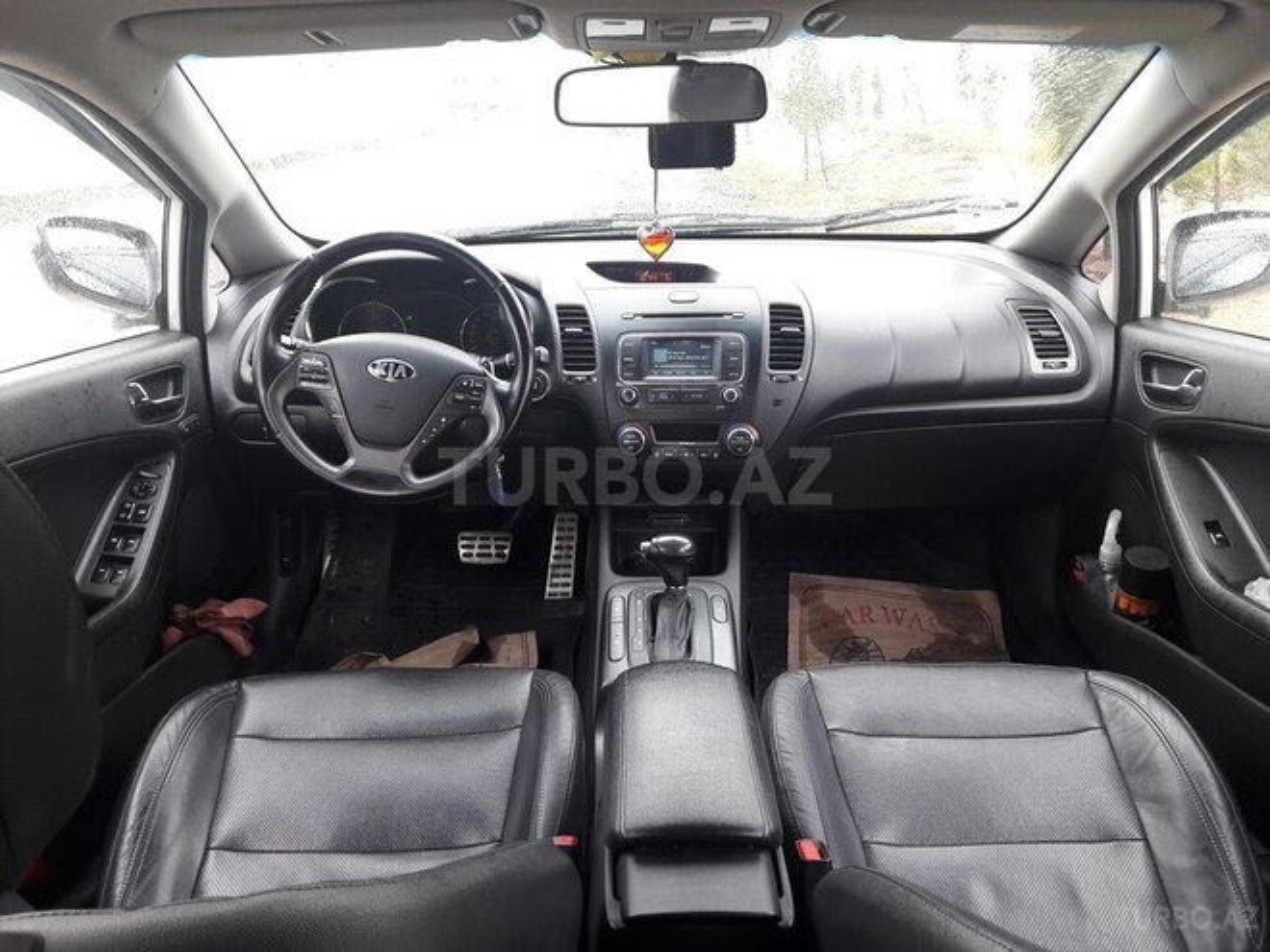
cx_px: 635
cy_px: 476
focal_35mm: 28
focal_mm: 3.7
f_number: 1.9
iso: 50
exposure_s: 1/50
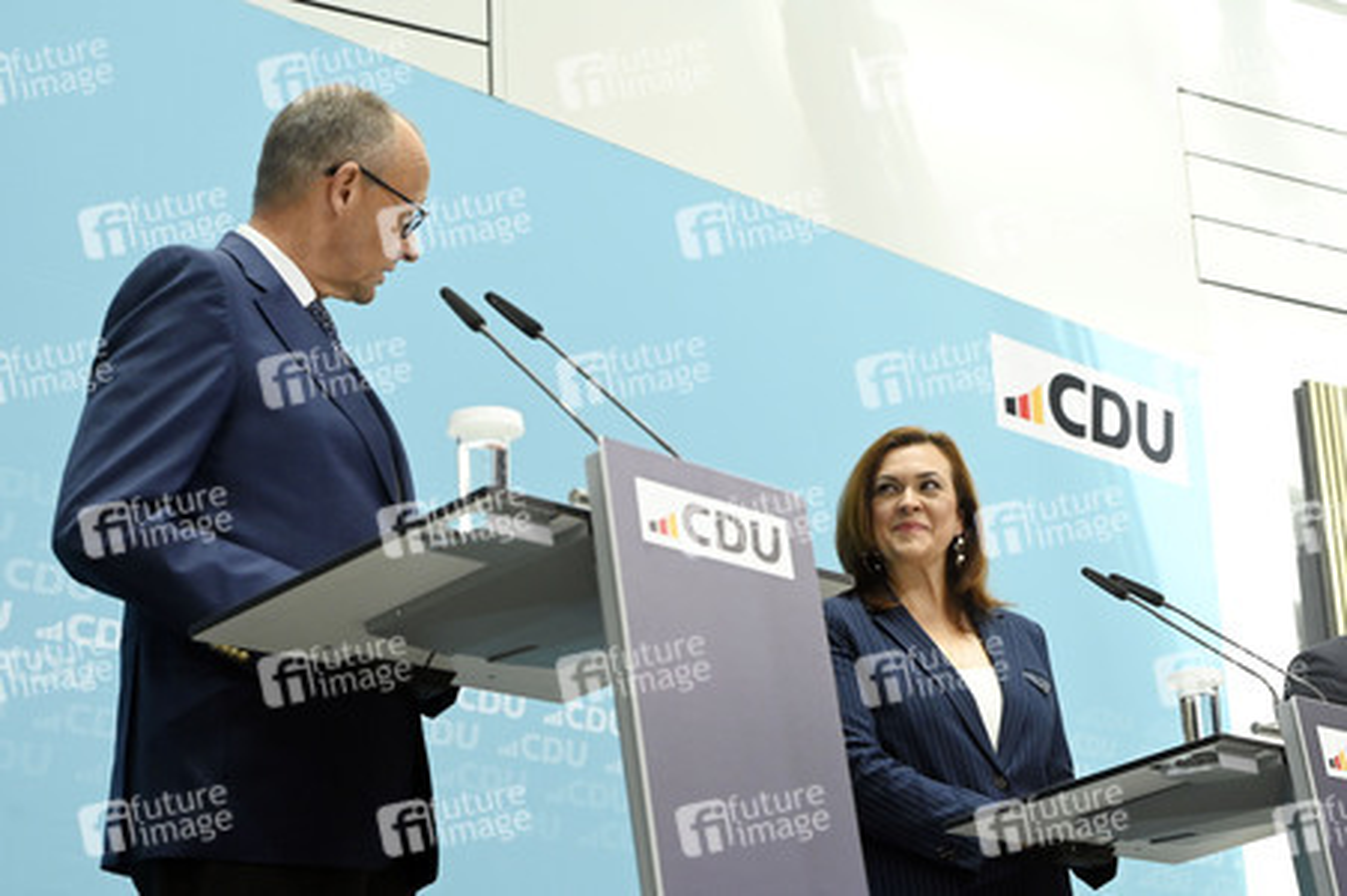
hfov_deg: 28.9
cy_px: 448
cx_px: 674
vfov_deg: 19.4
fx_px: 2617
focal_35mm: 70
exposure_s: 1/1000
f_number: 5.6
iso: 4000
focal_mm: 70
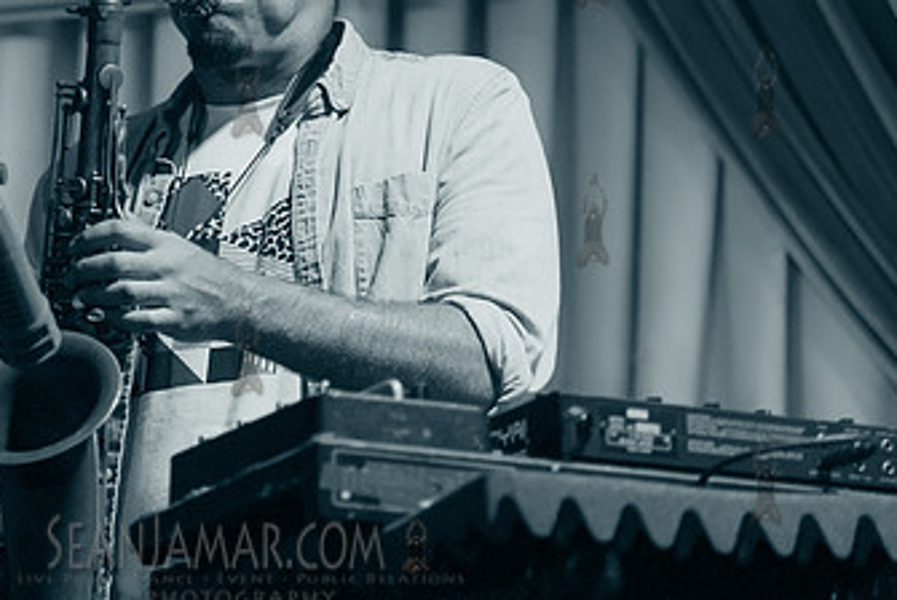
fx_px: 4314
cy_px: 90
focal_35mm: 173
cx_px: 246
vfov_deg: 7.9
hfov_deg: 11.8
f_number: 2.8
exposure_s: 1/640
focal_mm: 100
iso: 2500
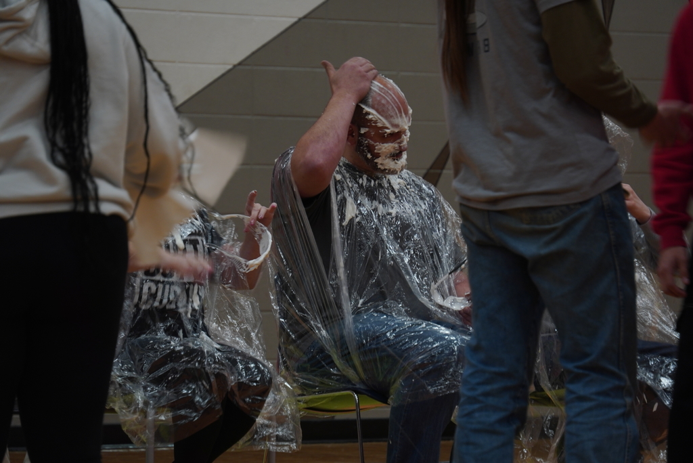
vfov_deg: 5.4
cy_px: 232
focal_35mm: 256
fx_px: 4940
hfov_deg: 8.0
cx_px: 346
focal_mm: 171
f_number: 6.3
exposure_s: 1/25
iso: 400
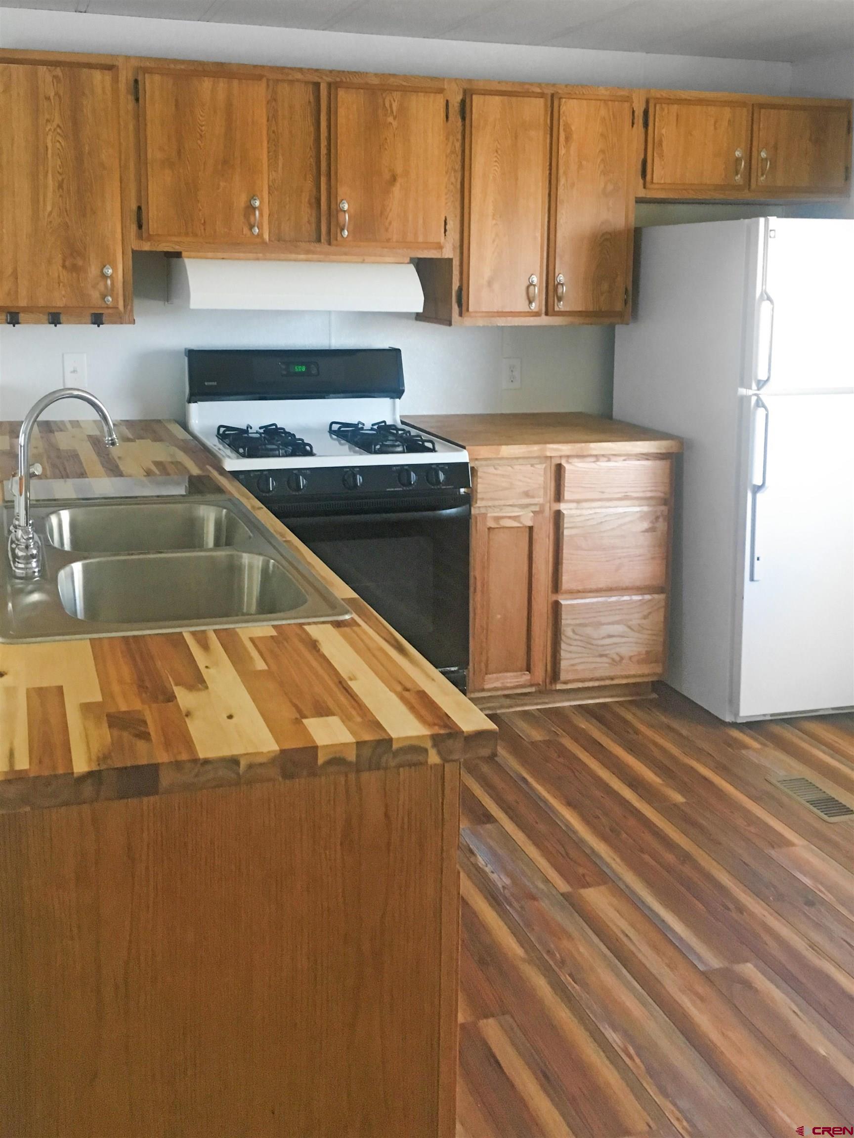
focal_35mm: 29
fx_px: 954
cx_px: 427
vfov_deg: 61.7
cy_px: 569
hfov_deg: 48.2
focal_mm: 4.15
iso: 200
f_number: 2.2
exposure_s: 1/24
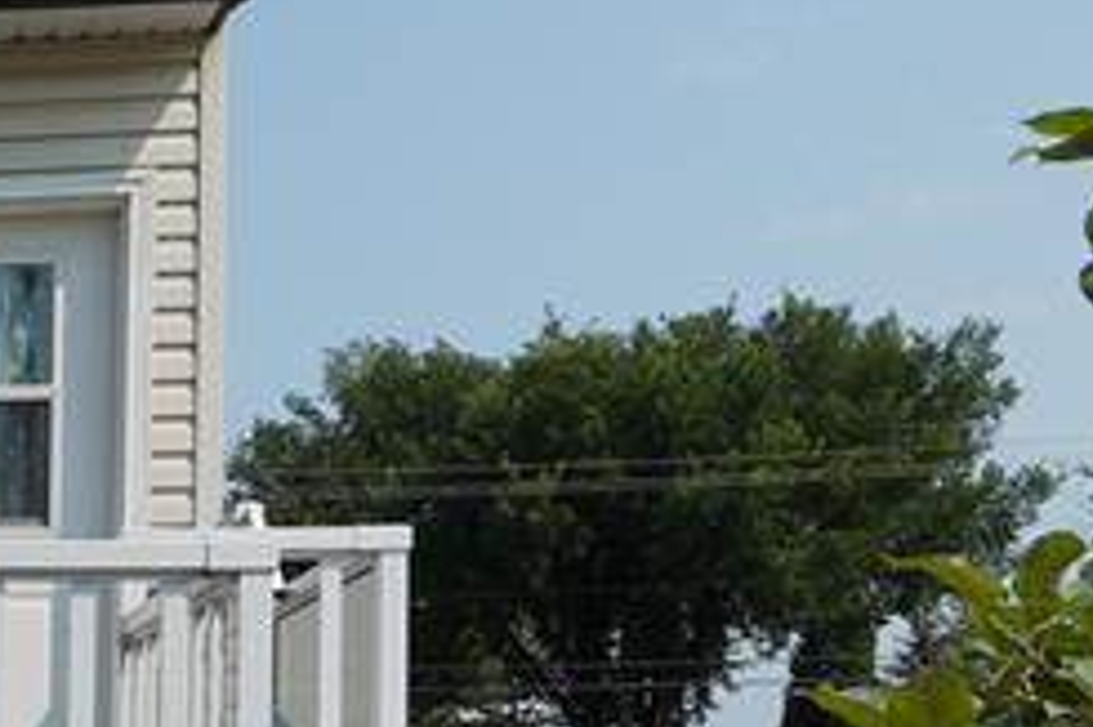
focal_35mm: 69
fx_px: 2096
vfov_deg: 18.8
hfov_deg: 22.0
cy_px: 834
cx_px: -705
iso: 100
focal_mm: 11
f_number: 7.1
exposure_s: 1/500
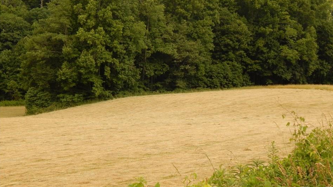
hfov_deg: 36.0
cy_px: 84
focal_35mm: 58
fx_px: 512
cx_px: 180
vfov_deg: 20.7
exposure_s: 1/1250
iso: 400
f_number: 3.7
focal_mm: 8.6
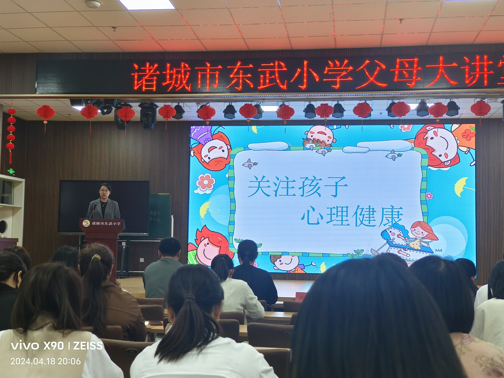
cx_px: 252
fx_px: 713
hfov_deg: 38.9
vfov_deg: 29.7
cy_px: 189
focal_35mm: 49
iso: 50
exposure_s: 1/104
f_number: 2
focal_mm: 6.7
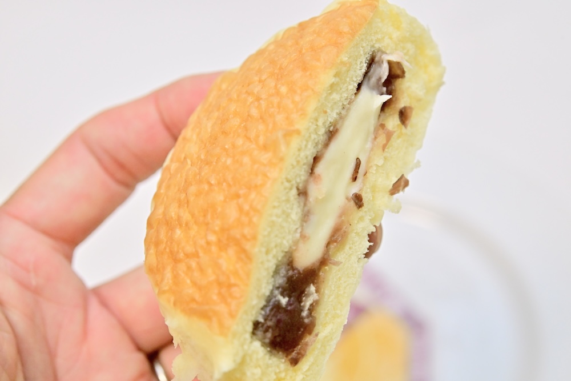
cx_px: 286
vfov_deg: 22.6
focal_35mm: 60
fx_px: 952
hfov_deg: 33.4
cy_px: 190
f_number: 9
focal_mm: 60
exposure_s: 1/160
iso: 4000
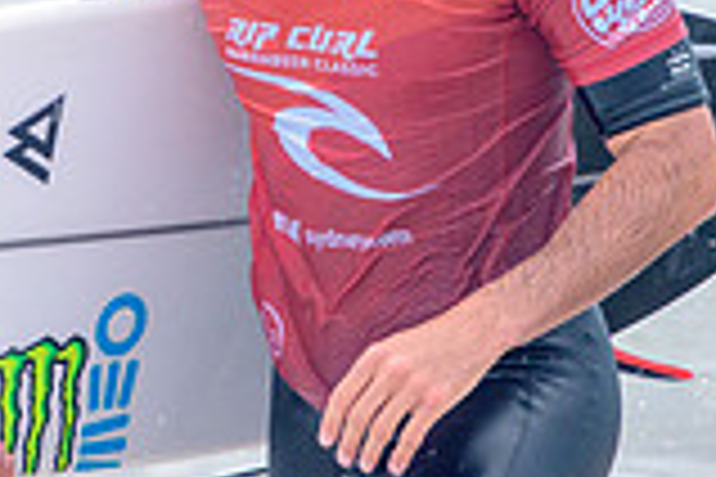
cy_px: -169
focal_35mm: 1423
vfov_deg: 1.0
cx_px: 86
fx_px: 28300
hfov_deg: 1.4
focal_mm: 390
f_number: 5.6
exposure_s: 1/2000
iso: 400
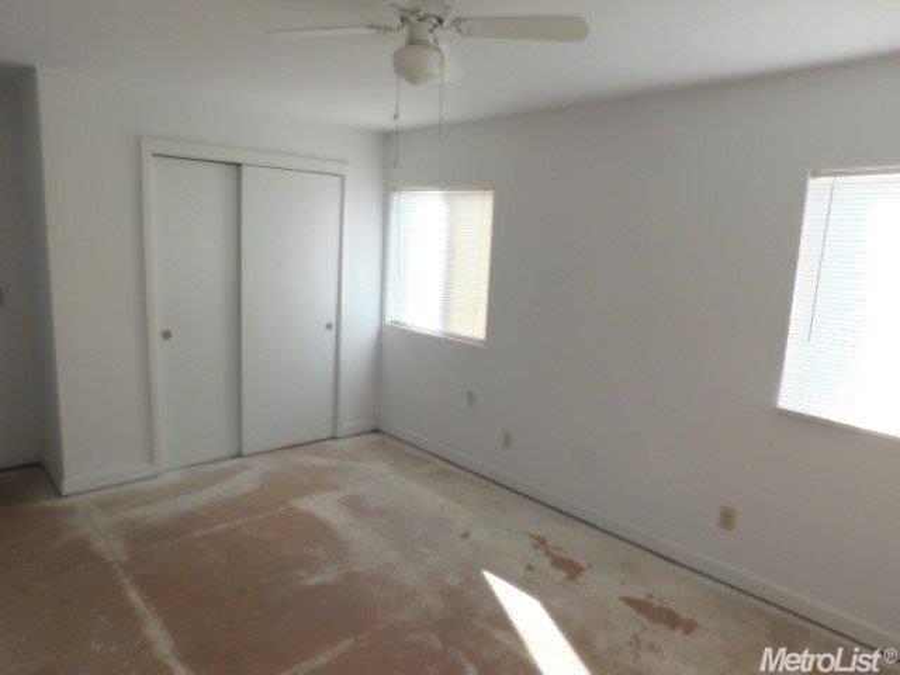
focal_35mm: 23
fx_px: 598
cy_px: 338
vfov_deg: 58.9
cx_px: 450
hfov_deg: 73.9
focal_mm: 4
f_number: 3
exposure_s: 1/80
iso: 125
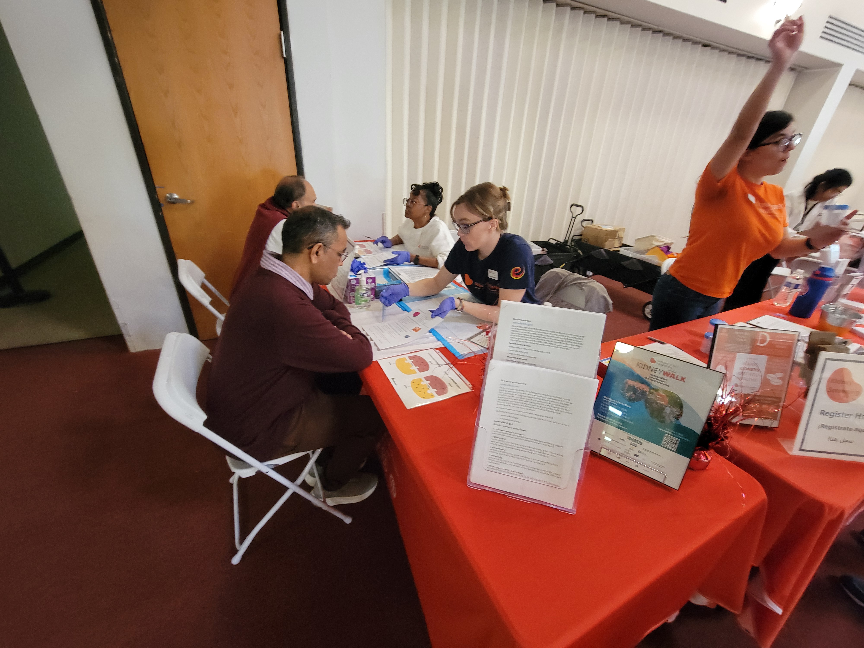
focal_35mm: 13
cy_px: 324
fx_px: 324
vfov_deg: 89.9
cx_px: 432
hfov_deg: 106.2
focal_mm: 2.2
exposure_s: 1/24
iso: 640
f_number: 2.2
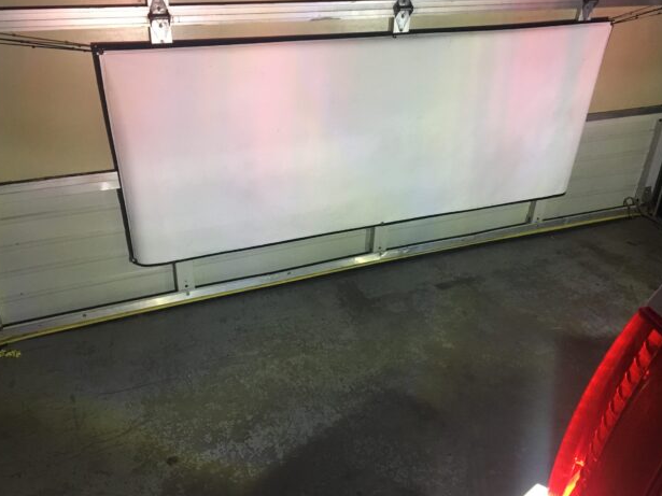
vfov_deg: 42.9
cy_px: 262
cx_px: 328
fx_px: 631
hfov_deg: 55.4
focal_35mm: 33
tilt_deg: -28.3
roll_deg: -2.1
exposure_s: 1/20
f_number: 2.2
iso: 200
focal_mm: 4.15
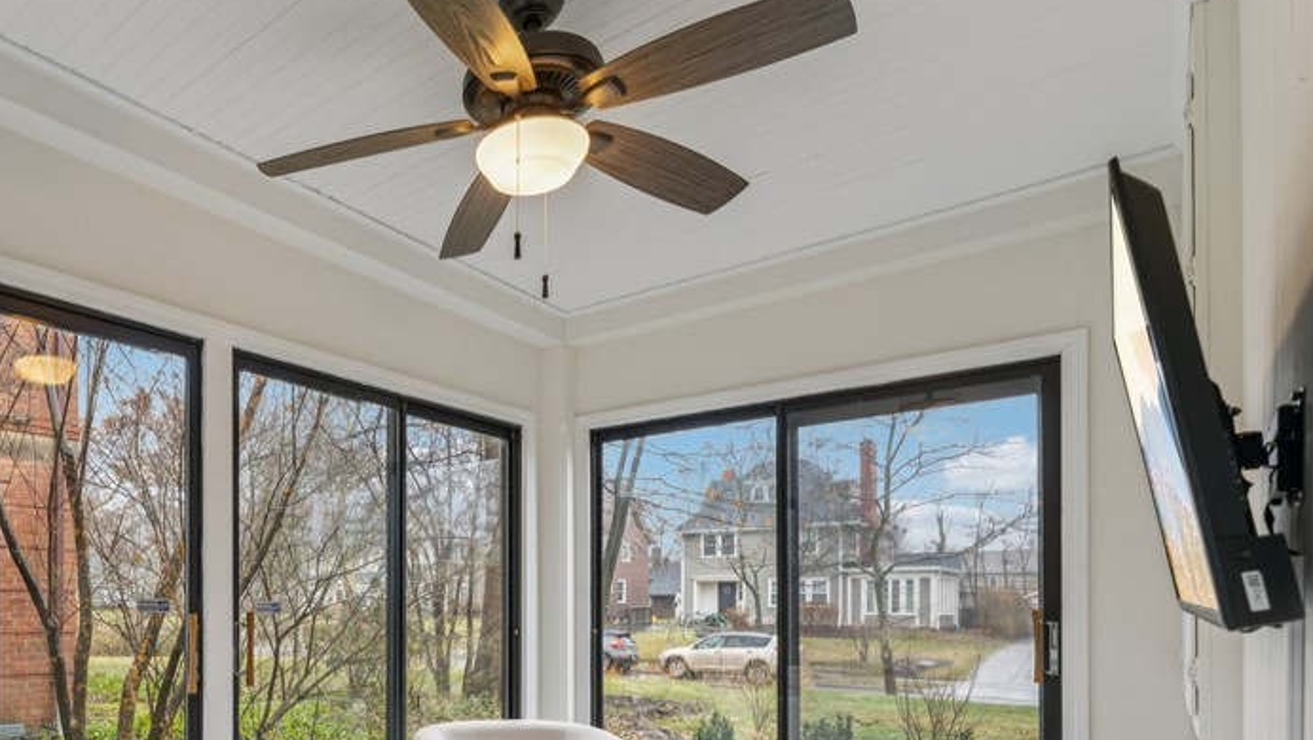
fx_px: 801
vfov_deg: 46.8
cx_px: 345
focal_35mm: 23
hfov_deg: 73.7
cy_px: 598
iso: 200
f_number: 5.6
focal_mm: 14
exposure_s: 1/40
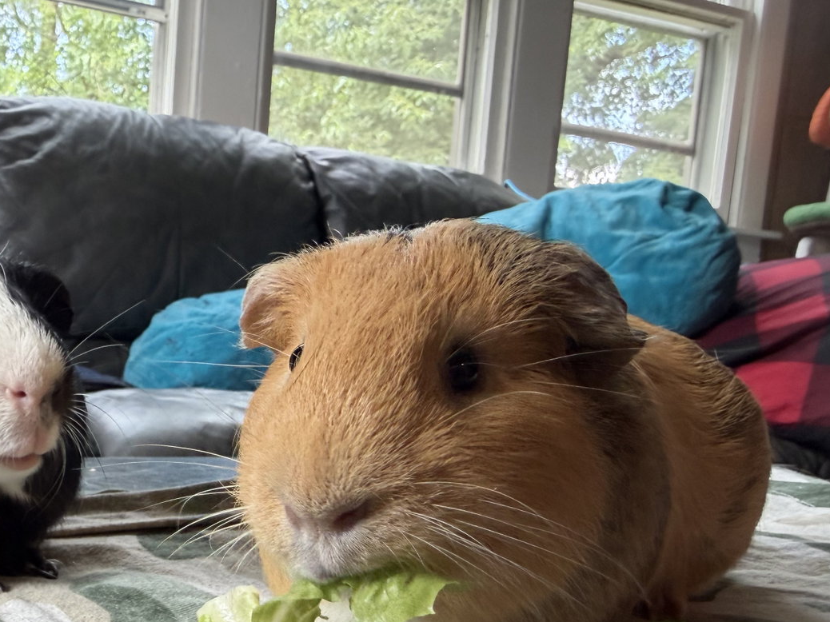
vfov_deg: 38.2
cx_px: 195
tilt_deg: -7.0
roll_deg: -3.7
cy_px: 422
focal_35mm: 37
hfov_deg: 48.0
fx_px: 887
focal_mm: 2.22
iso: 200
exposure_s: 1/121
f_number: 2.2
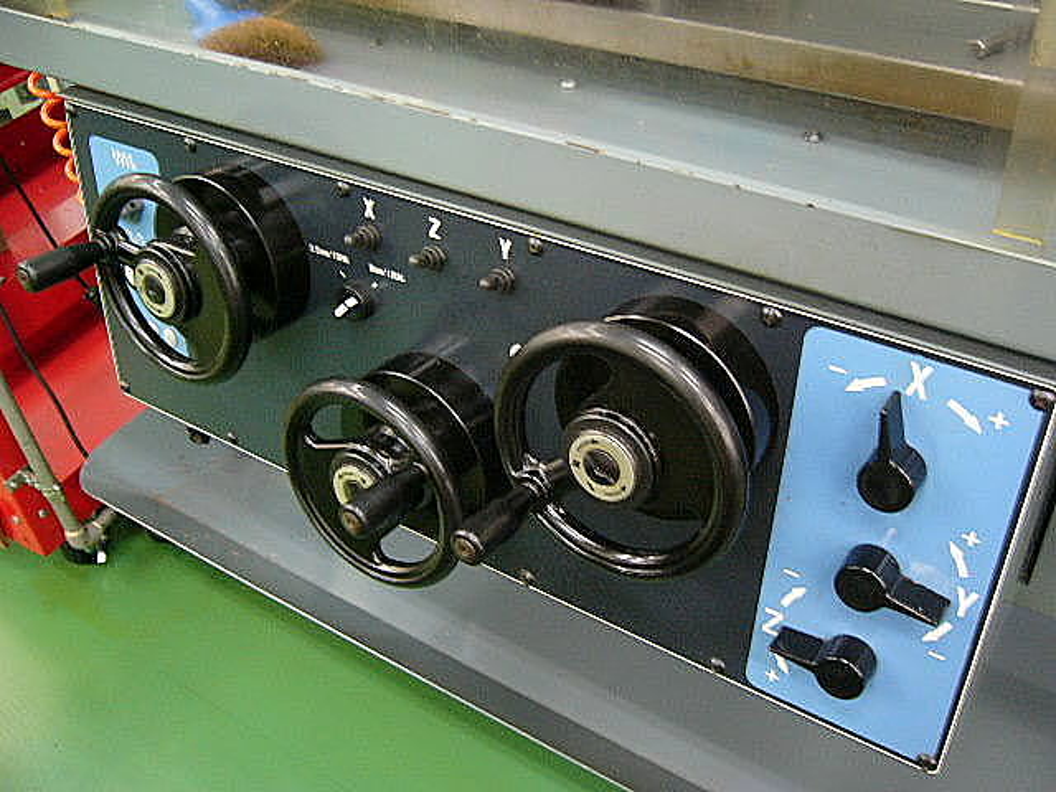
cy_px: 396
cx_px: 528
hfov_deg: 52.6
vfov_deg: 40.7
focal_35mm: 35
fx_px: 1068
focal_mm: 5.8
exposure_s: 1/8
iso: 200
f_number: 2.8
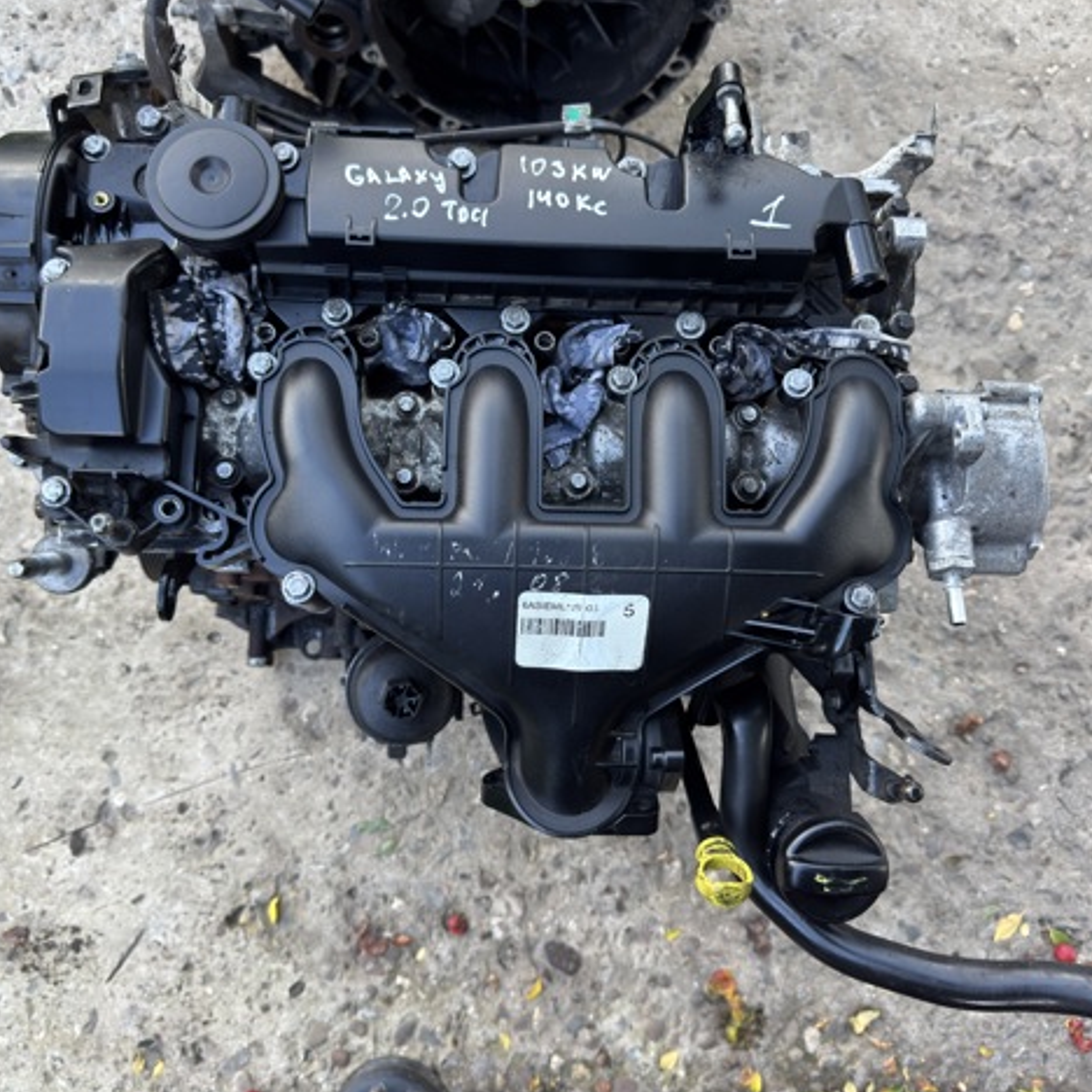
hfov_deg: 55.6
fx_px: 1035
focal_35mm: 29
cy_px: 537
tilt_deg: -82.6
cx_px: 537
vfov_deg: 55.6
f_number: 1.78
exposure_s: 1/122
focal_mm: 6.76
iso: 100
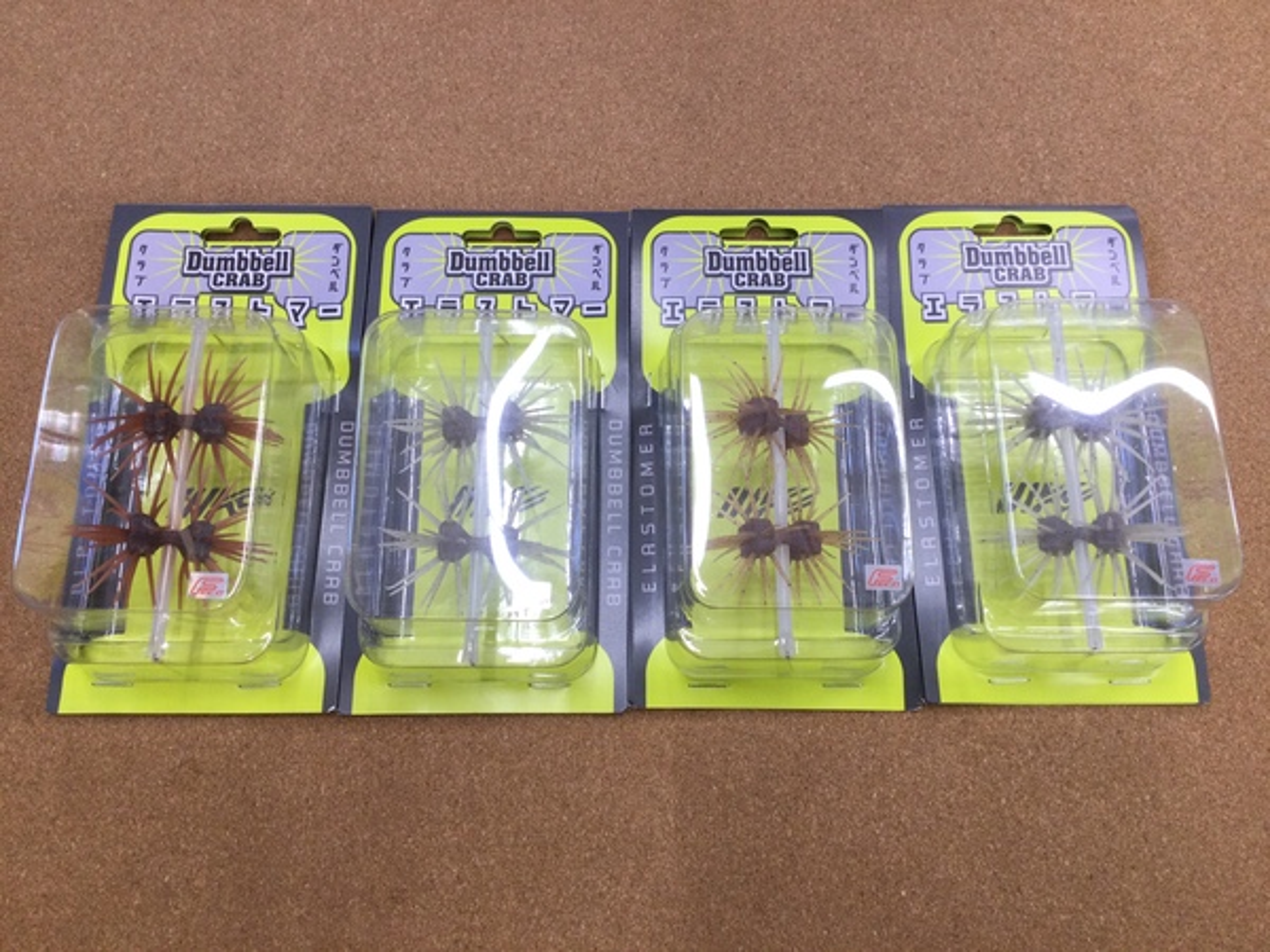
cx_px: 635
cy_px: 476
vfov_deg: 45.4
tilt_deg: -73.1
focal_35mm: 31
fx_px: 1137
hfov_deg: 58.4
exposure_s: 1/30
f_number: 2.4
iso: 25
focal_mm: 3.3
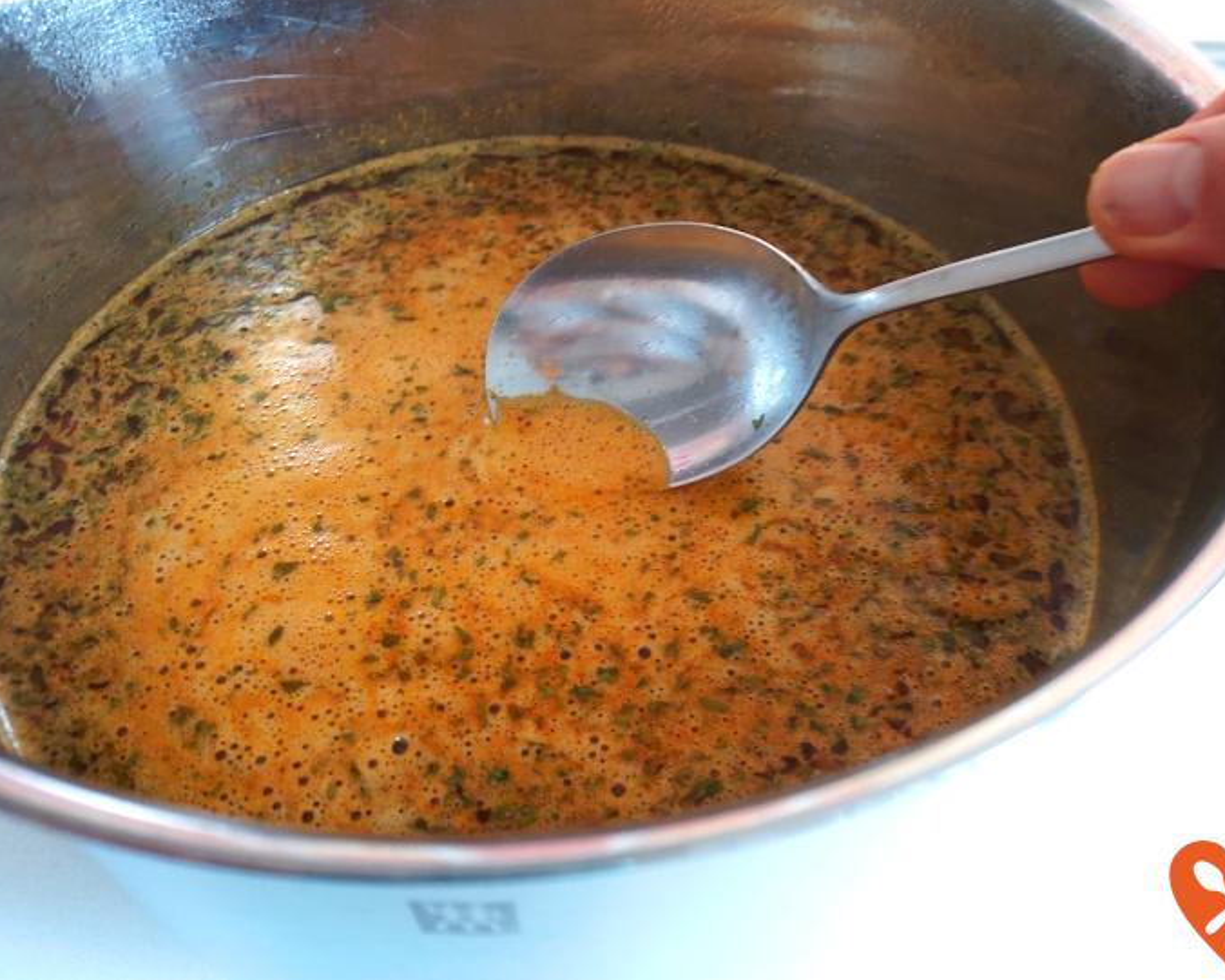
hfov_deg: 66.0
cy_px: 474
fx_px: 943
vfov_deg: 54.9
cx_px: 634
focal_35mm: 26
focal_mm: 4.6
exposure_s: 1/33
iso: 500
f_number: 1.8
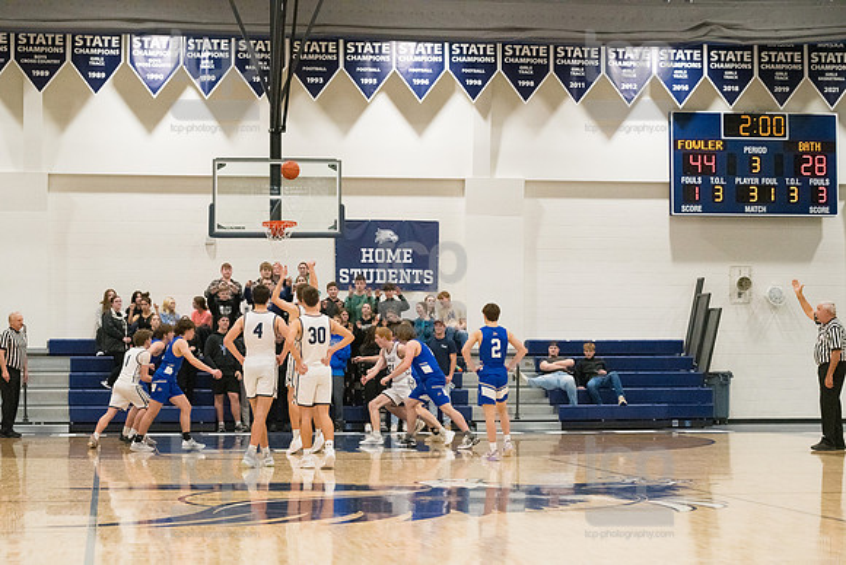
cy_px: 282
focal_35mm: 90
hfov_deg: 22.6
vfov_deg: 15.2
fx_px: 2115
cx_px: 423
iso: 8000
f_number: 4.5
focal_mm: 90
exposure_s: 1/1600
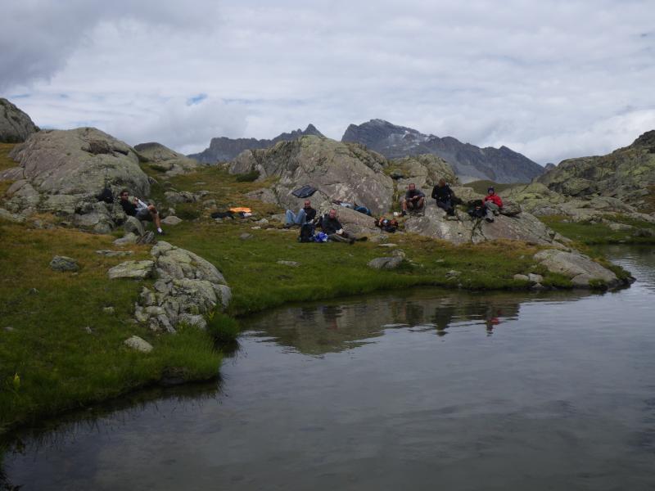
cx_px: 328
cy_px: 246
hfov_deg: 54.0
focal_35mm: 34
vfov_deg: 41.8
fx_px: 643
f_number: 4.6
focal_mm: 6.1
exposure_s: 1/500
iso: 50
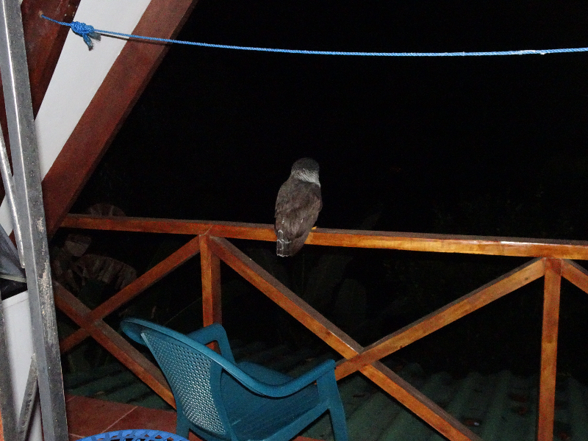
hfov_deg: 54.0
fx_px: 578
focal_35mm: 34
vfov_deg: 41.8
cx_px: 294
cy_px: 220
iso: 1600
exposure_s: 1/13
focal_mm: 5.79
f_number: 4
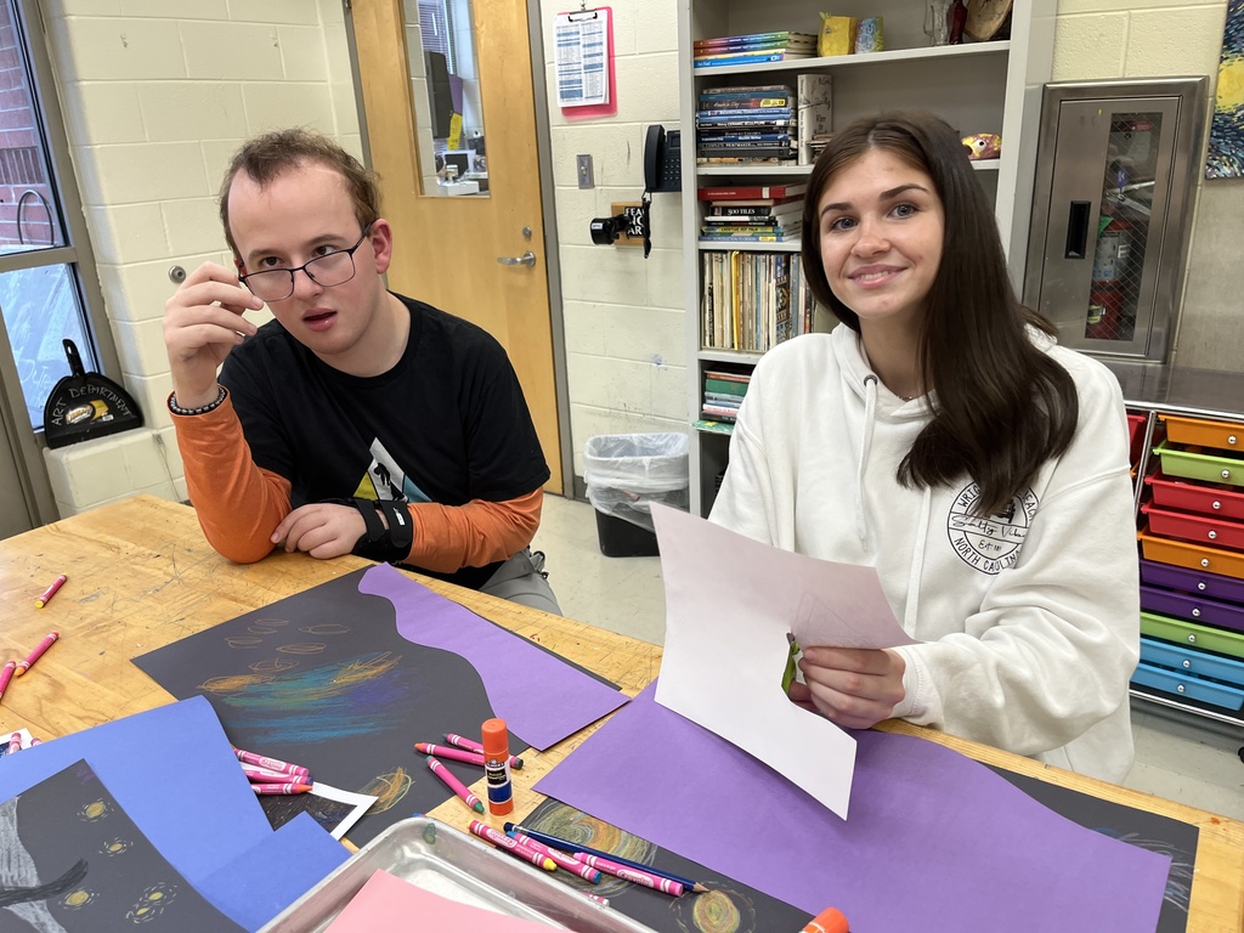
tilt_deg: -22.1
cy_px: 466
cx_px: 622
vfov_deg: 53.1
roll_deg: +2.3
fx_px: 934
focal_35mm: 26
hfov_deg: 67.3
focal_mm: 5.1
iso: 125
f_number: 1.6
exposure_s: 1/120
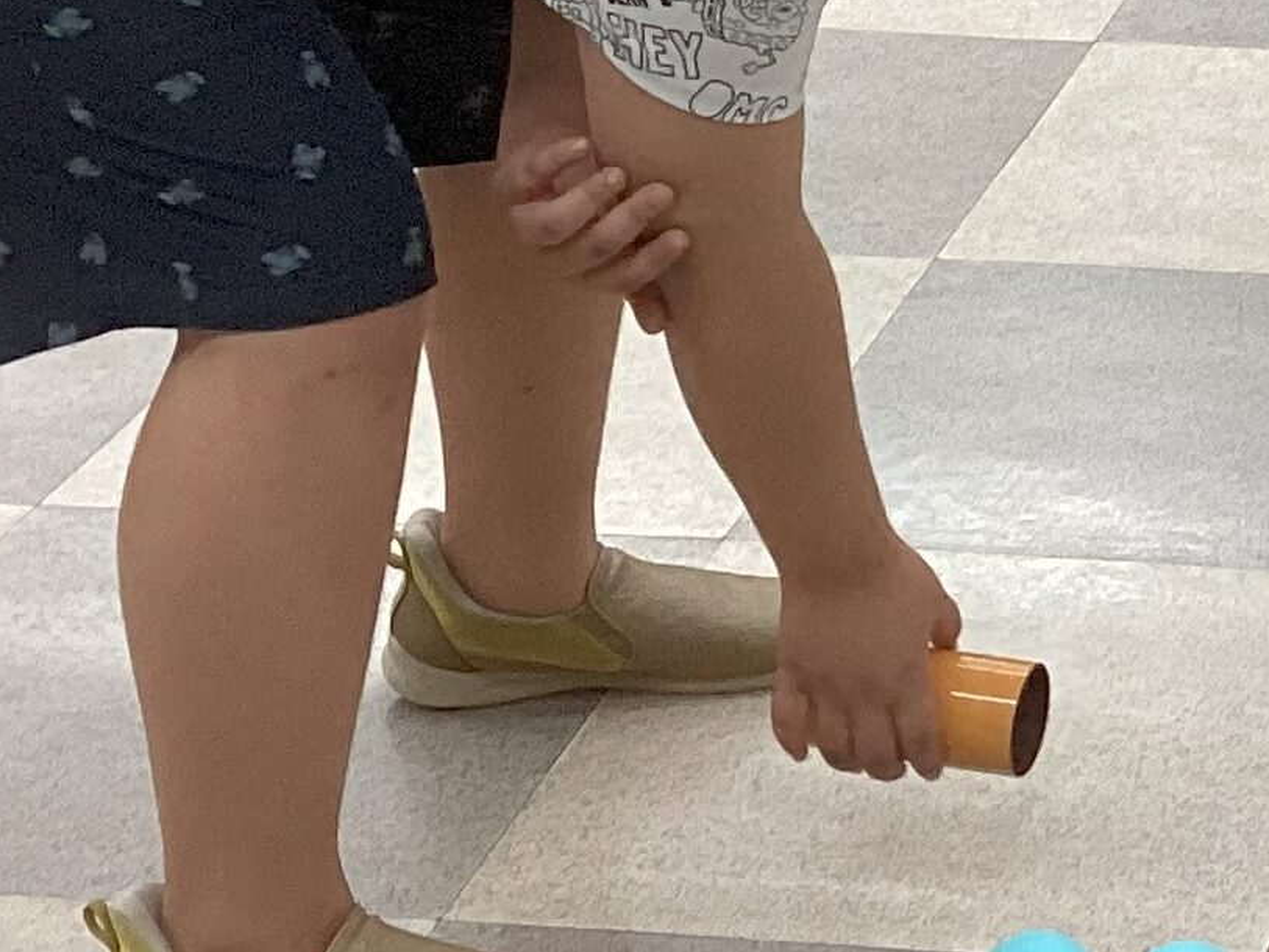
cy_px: 392
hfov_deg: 21.3
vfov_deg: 17.8
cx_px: 1659
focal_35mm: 83
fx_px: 3043
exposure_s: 1/60
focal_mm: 3.3
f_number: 2.4
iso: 125
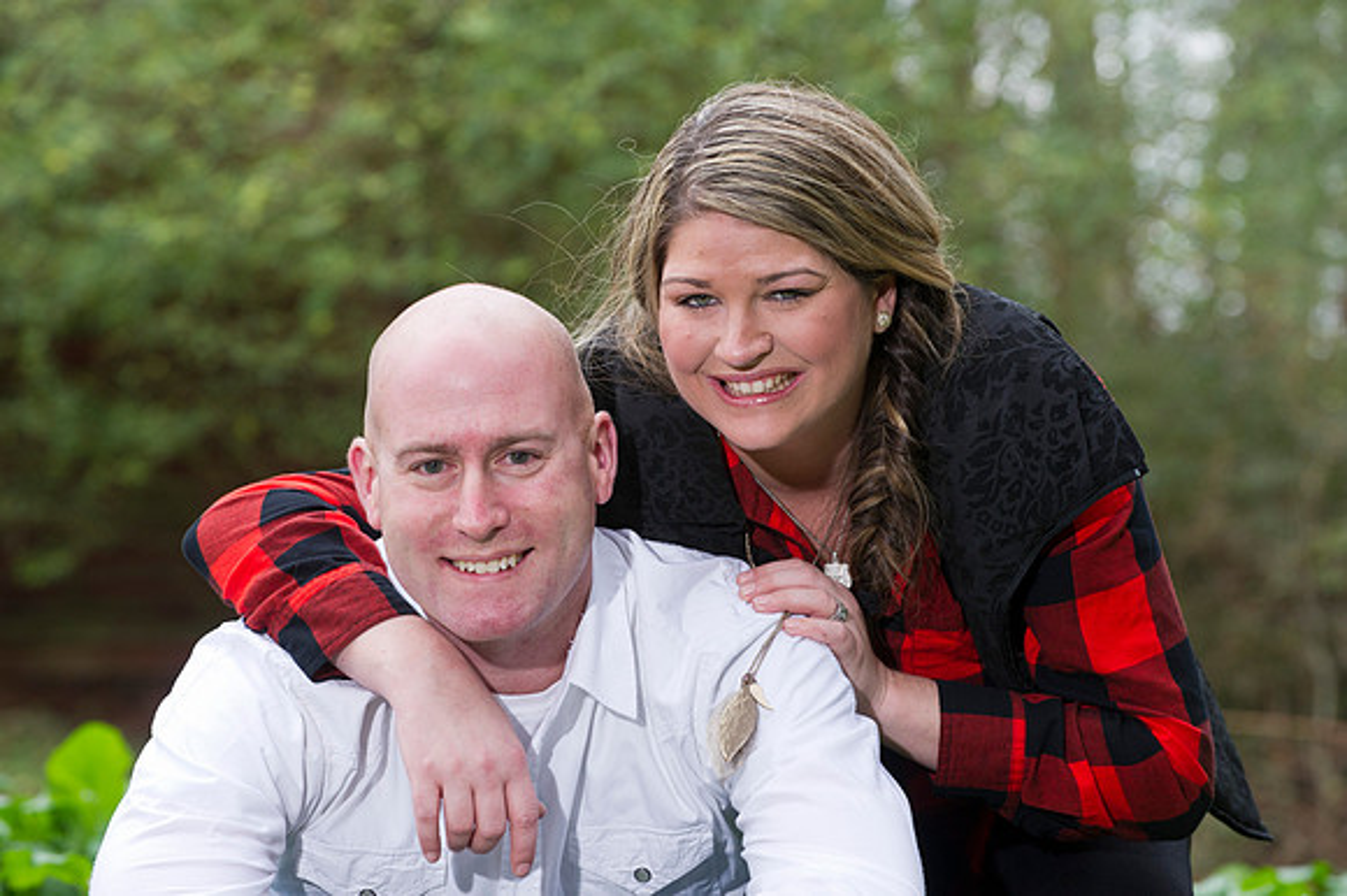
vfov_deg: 8.8
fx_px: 5796
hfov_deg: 13.3
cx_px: 674
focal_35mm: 155
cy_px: 448
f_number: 5.6
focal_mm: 155
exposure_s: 1/125
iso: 800
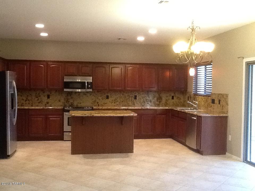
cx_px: 128
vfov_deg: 32.9
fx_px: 324
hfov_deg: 42.9
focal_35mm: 44
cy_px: 96
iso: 320
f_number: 2.4
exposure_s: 1/30
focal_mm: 2.03
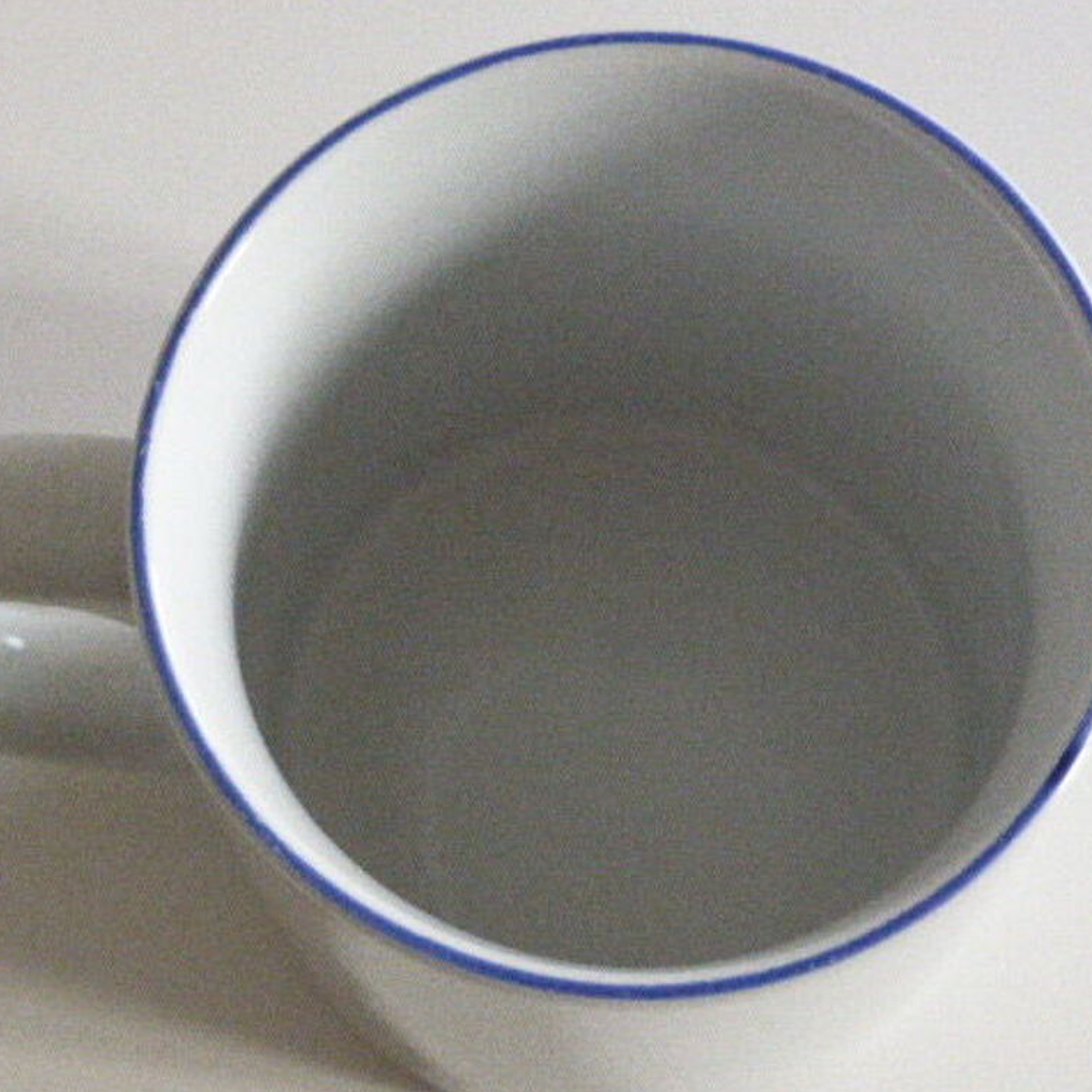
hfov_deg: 18.5
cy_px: 547
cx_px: 484
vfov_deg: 18.5
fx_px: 3355
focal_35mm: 94
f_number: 5
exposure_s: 1/250
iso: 1600
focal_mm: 13.3
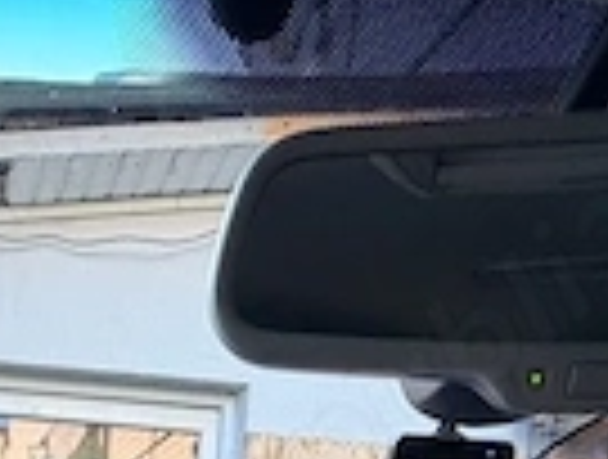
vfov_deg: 16.1
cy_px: 999
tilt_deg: -14.7
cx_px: 59
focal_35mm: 62
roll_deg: -2.2
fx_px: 1092
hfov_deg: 29.8
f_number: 2.2
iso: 125
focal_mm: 2.22
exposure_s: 1/121
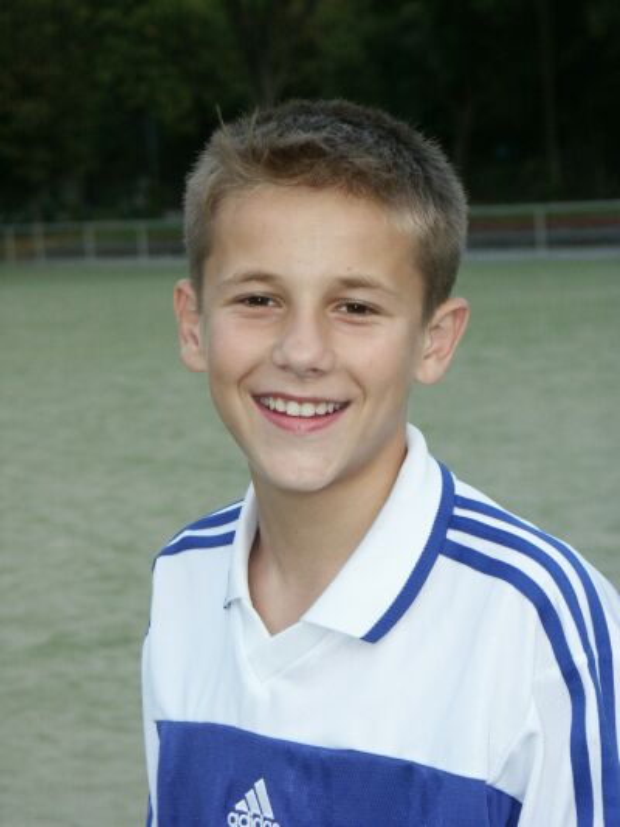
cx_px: 310
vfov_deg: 13.5
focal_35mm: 146
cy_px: 414
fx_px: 3485
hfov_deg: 10.2
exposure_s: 1/350
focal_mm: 36.87
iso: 200
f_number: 4.5
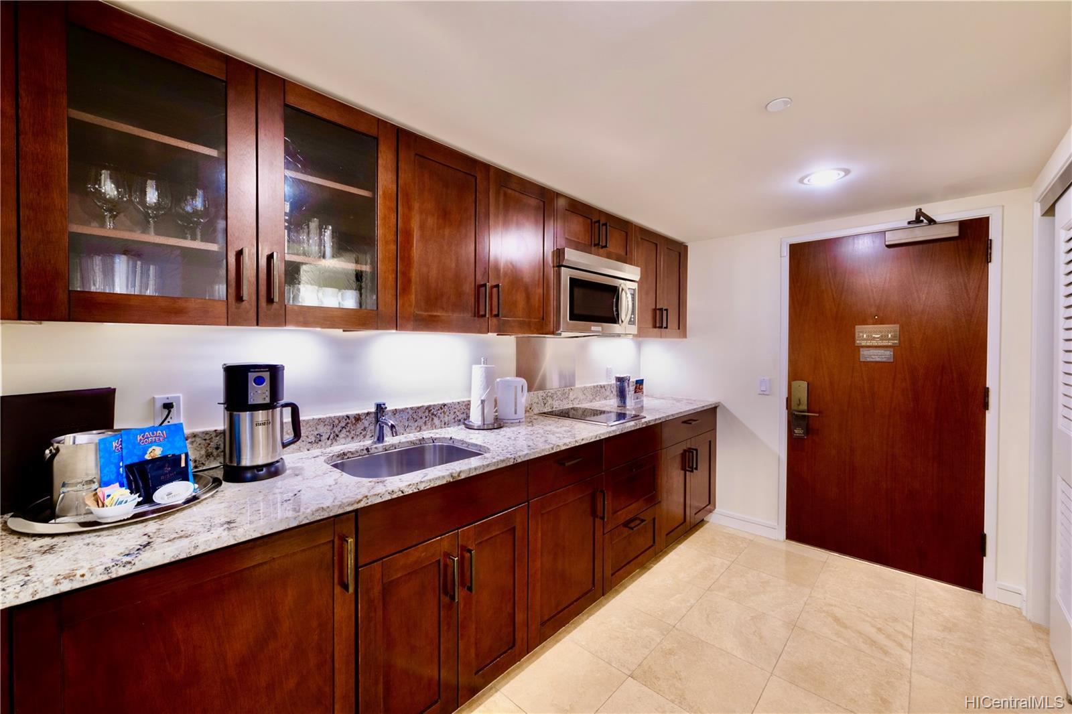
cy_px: 357
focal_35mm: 14
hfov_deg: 104.3
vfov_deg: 81.2
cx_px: 536
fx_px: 417
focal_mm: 14
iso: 250
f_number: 11
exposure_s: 1/1.67
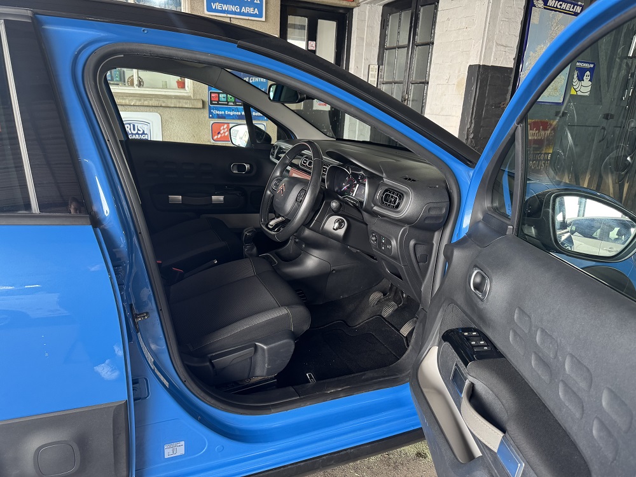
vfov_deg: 56.8
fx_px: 441
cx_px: 318
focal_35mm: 24
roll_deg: -2.8
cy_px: 238
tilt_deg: -17.7
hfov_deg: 71.6
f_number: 1.78
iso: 200
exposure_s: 1/50
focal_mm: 6.76
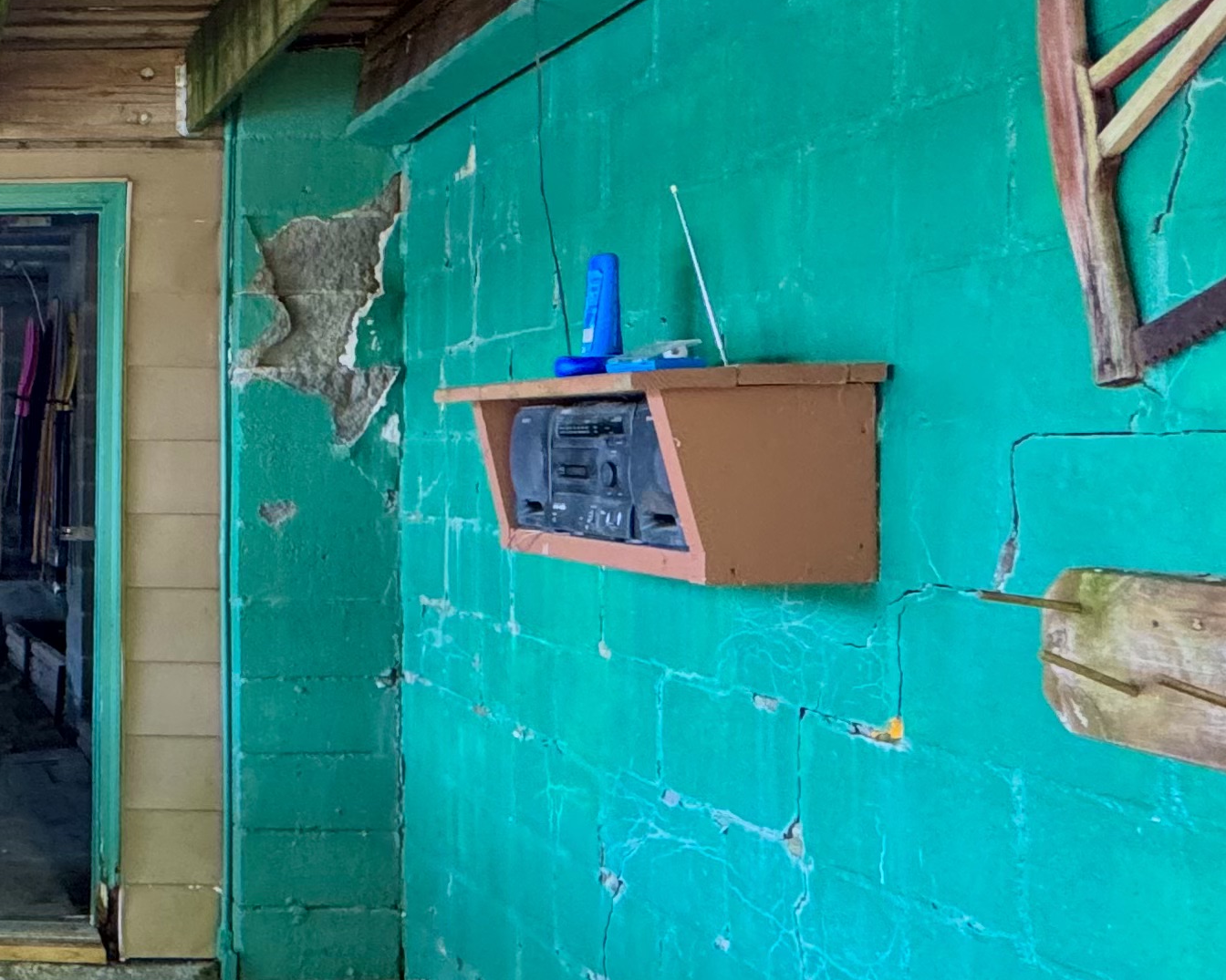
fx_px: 1488
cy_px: 469
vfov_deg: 36.5
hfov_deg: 36.6
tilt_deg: +0.4
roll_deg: -0.5
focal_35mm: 41
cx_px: -175
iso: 320
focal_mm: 2.22
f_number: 2.2
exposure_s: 1/73
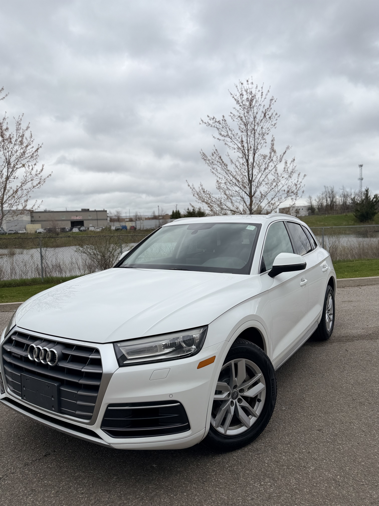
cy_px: 253
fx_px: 350
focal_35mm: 24
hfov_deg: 56.8
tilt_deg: -5.1
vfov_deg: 71.6
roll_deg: +2.4
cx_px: 190
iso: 80
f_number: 1.78
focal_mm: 6.76
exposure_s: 1/3145
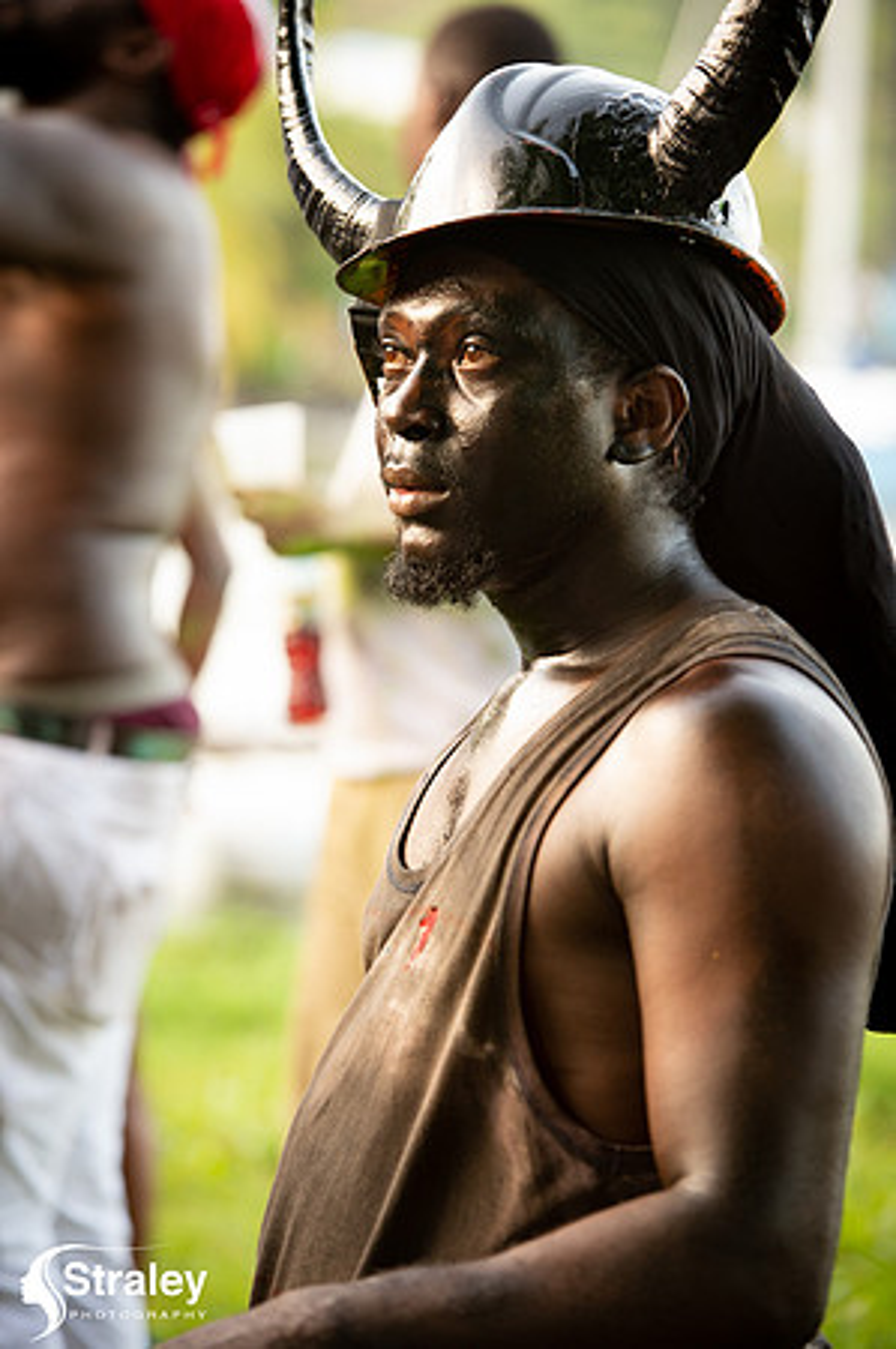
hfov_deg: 9.4
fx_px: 5425
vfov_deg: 14.2
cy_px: 674
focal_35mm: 145
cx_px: 448
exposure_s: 1/200
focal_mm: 145
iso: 1000
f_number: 5
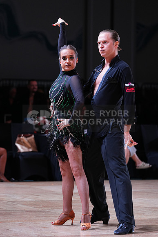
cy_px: 118
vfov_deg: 13.6
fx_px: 993
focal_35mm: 151
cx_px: 79
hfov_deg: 9.1
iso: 1000
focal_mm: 151
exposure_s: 1/250
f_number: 4
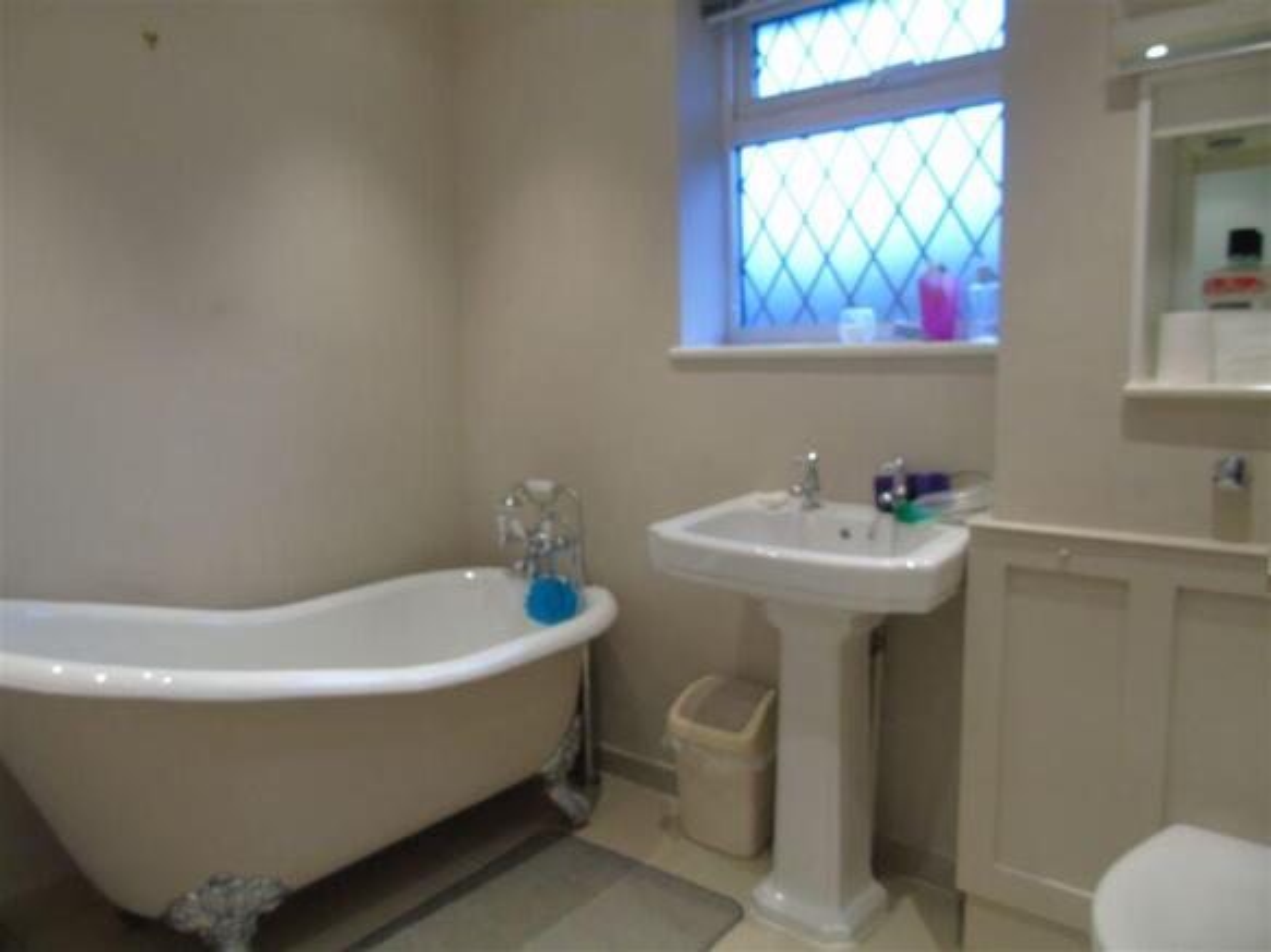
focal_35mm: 25
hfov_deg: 69.4
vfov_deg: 54.9
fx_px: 918
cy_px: 476
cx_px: 636
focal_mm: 4.4
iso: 320
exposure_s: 1/30
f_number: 3.4
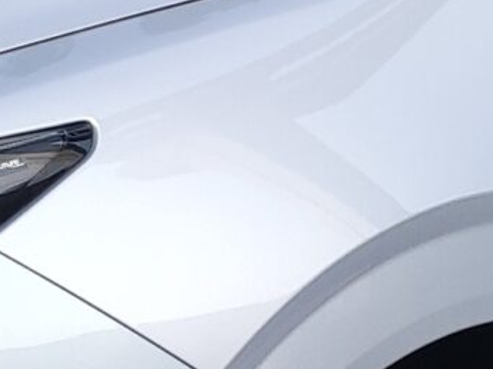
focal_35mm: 156
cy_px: 174
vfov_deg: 9.5
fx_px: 2219
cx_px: 129
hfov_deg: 12.6
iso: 100
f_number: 1.8
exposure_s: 1/787
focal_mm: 4.22
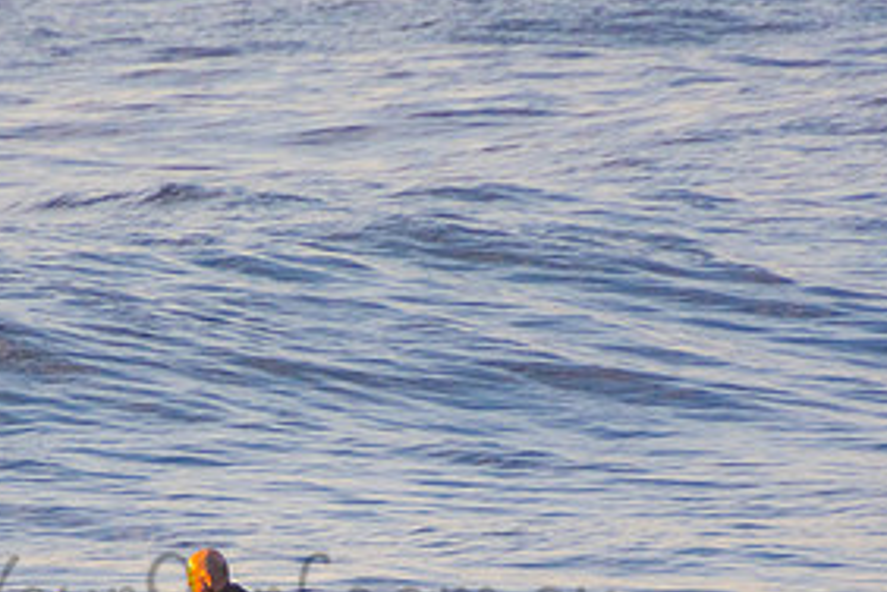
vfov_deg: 1.1
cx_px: 283
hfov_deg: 1.6
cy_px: 575
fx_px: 31461
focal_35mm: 1277
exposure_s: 1/1000
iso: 500
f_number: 5.6
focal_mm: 400
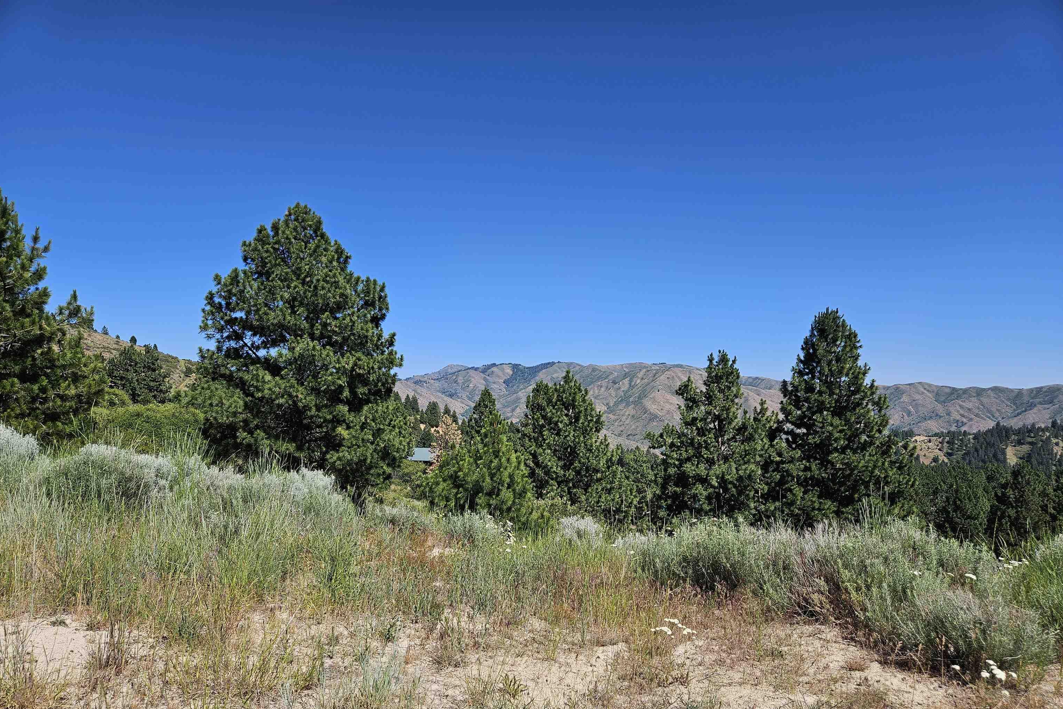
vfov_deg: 53.0
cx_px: 531
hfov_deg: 73.7
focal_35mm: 24
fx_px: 709
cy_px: 400
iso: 25
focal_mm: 5.4
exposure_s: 1/2216
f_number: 1.8
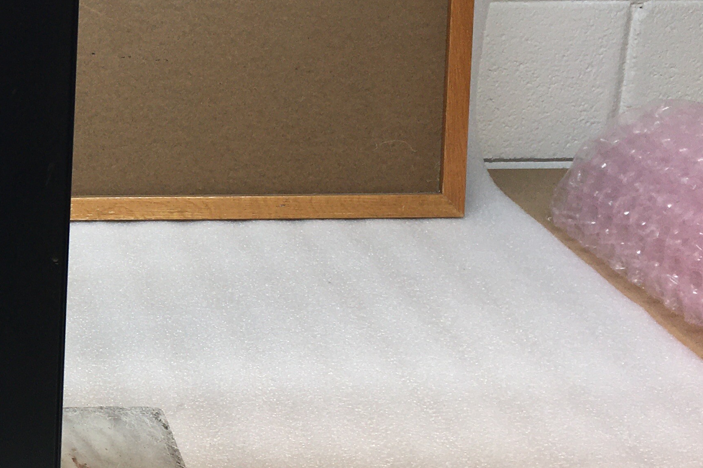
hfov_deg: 26.0
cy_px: 159
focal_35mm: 71
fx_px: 1386
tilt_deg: -17.7
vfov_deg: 19.1
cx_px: -100
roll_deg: +1.0
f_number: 2.2
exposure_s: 1/60
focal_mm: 4.15
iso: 25
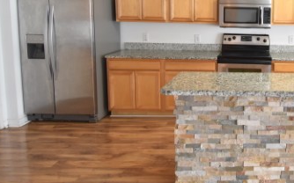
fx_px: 264
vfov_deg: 37.1
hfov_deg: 51.5
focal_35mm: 33
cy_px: 41
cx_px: 264
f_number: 3.5
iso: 800
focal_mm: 10
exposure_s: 1/45
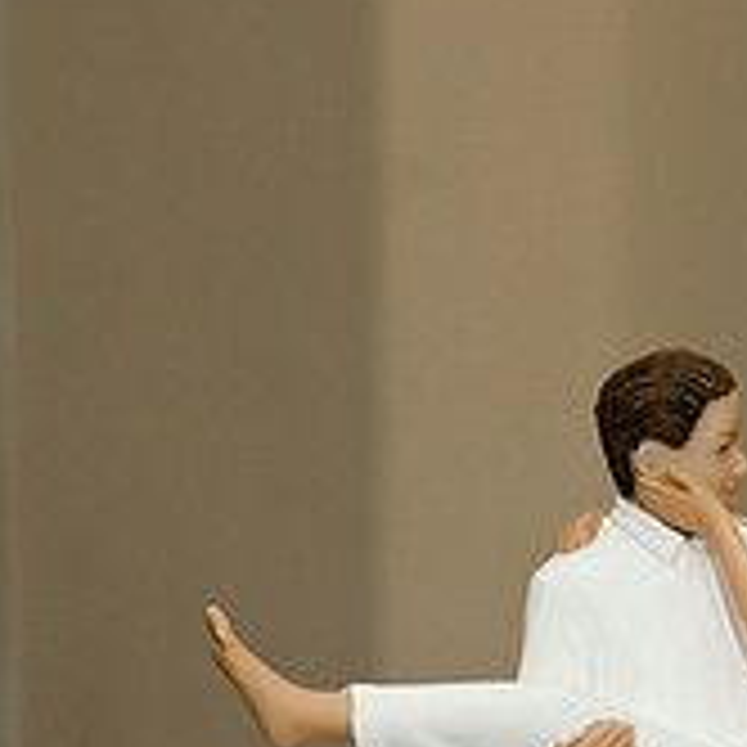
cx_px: 659
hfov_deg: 5.9
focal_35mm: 294
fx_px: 7178
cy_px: 806
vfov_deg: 5.9
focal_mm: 85
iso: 400
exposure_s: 1/125
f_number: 7.1
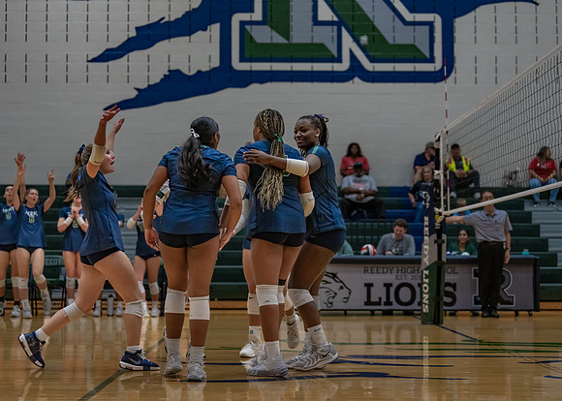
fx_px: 1170
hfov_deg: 27.0
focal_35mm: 73
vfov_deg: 19.4
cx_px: 281
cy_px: 200
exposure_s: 1/1000
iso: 2500
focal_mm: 70
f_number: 2.8
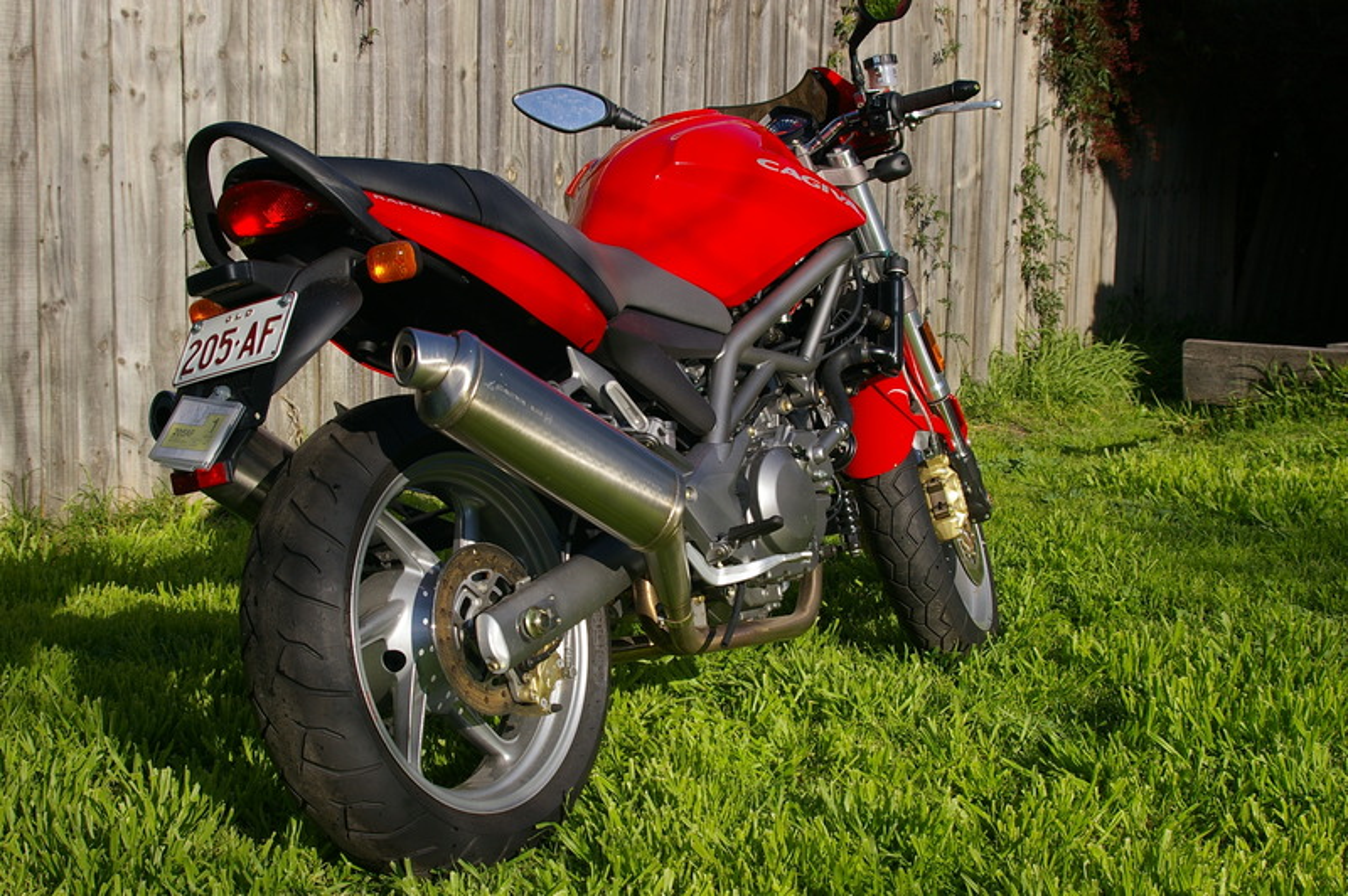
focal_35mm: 54
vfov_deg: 25.0
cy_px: 448
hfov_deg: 36.9
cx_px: 674
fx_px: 2020
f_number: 8
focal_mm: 36
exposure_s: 1/350
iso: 200
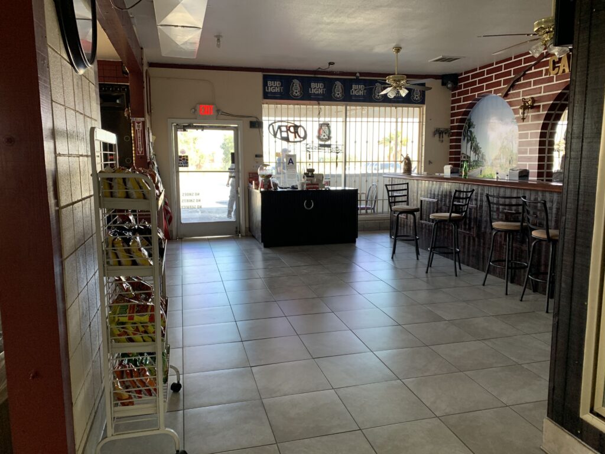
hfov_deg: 67.3
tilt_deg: -8.6
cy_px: 227
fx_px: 454
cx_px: 302
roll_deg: -0.6
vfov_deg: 53.1
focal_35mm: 26
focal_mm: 4.25
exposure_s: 1/60
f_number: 1.8
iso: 100
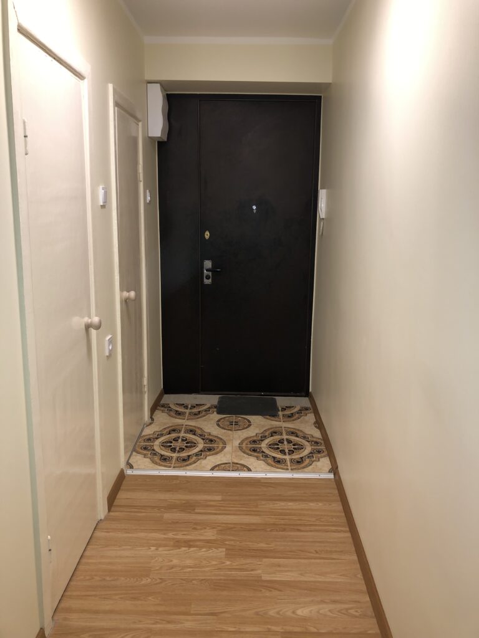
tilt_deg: -11.2
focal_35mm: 28
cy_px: 319
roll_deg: -1.3
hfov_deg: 49.7
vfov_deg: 63.4
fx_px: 517
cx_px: 240
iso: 32
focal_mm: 3.99
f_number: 1.8
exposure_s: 1/12
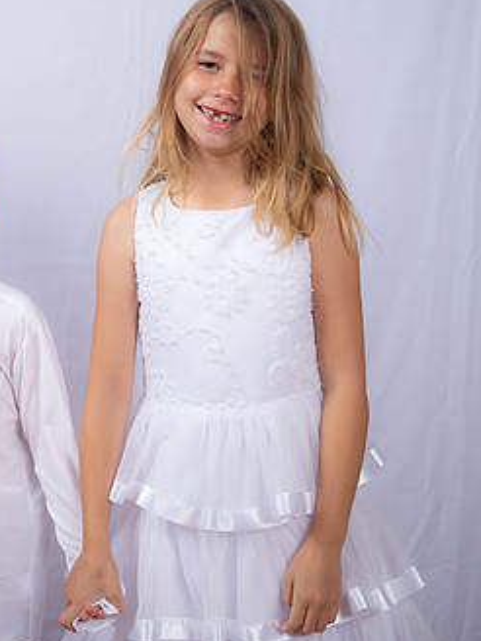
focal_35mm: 85
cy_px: 293
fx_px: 1575
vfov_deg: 23.0
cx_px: 47
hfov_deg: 17.1
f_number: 7.1
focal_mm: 50
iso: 250
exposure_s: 1/160
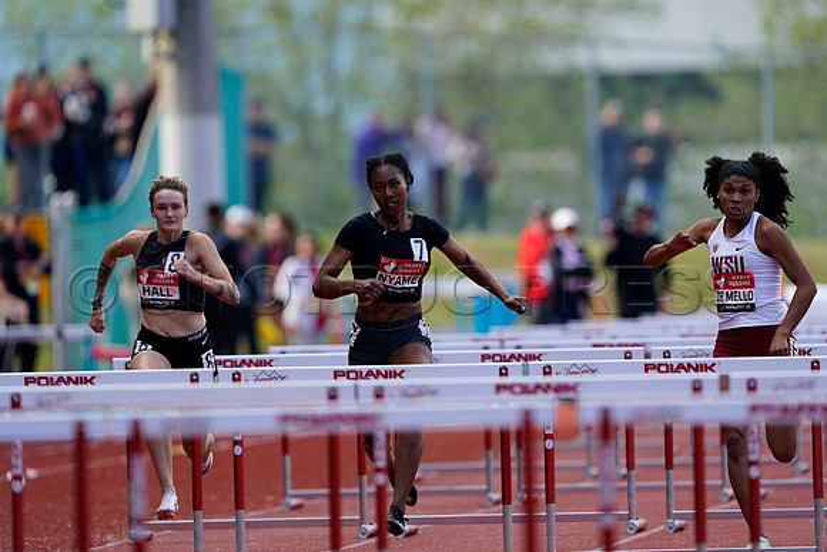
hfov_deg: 3.4
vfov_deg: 2.3
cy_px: 276
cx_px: 414
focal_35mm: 600
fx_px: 13786
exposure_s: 1/640
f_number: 5
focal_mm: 600
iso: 500
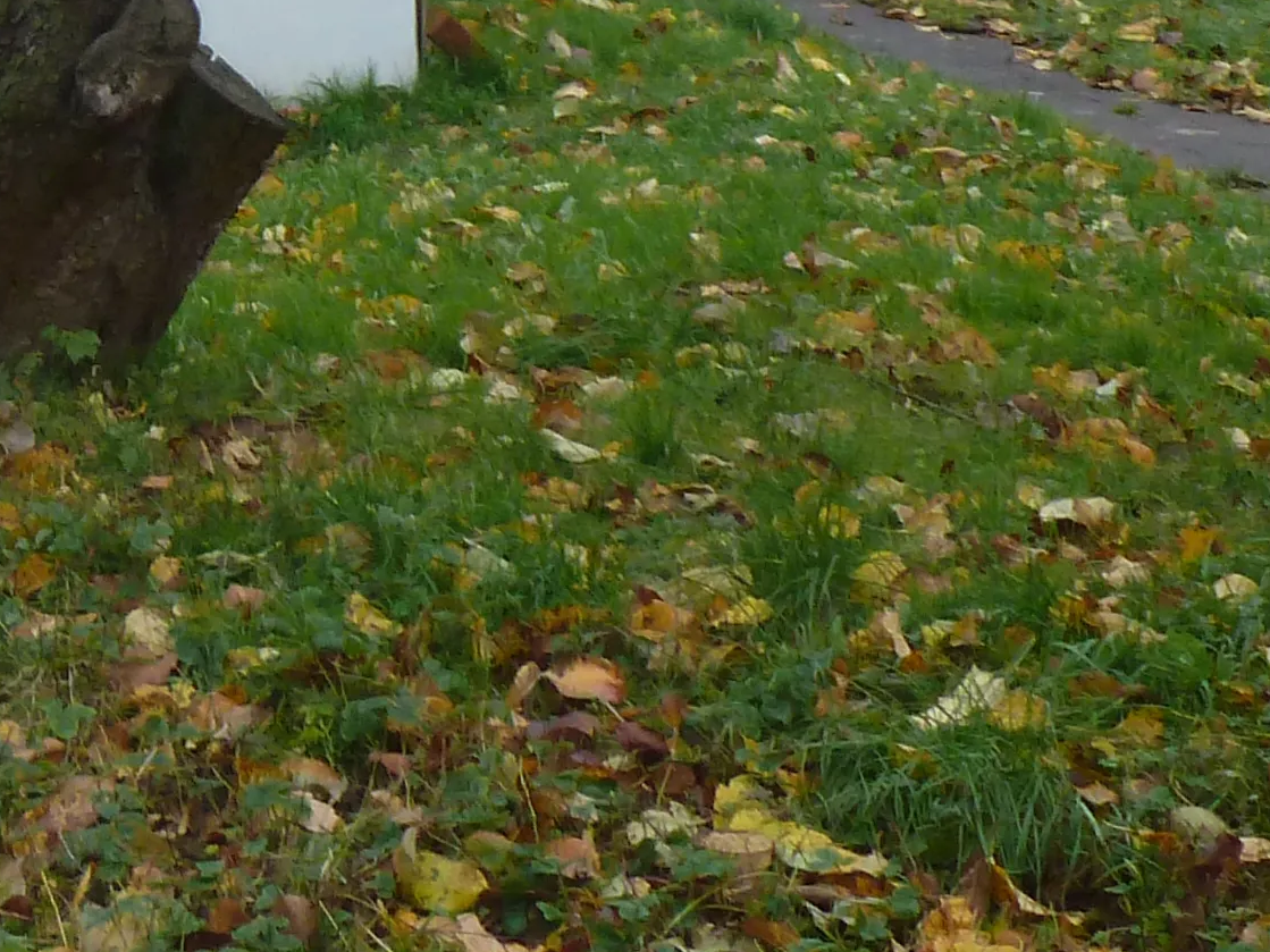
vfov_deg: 10.1
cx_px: -666
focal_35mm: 139
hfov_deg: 13.3
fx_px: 5099
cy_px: -763
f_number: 3.7
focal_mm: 6.4
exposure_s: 1/60
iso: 160
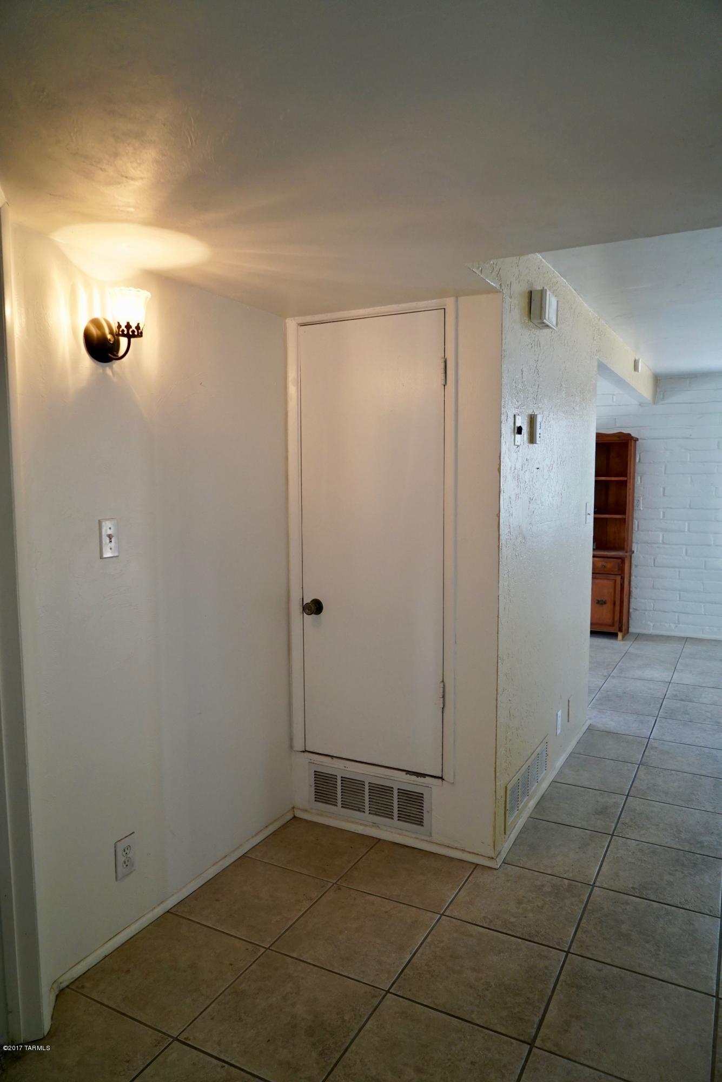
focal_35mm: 24
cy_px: 541
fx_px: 721
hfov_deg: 53.2
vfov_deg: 73.7
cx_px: 361
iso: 2000
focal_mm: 24
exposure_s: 1/160
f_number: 4
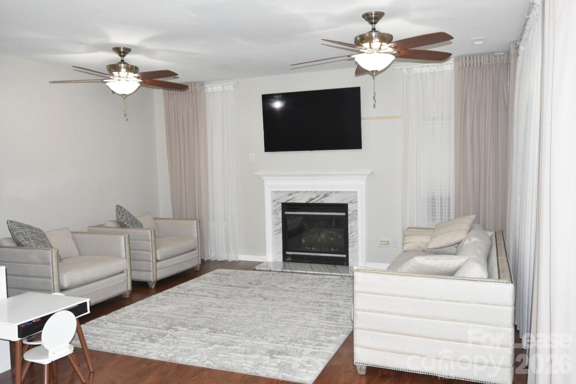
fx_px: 480
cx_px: 288
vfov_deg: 43.6
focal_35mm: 30
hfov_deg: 61.9
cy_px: 192
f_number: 5
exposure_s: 1/60.2
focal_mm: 20
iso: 1000
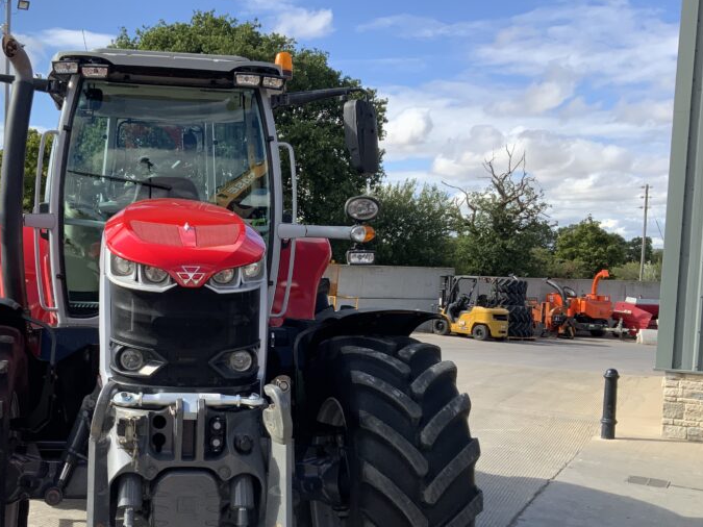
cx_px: 225
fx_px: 893
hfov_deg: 42.3
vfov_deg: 32.7
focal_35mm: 44
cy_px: 327
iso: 16
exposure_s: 1/1168
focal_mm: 3
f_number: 1.8
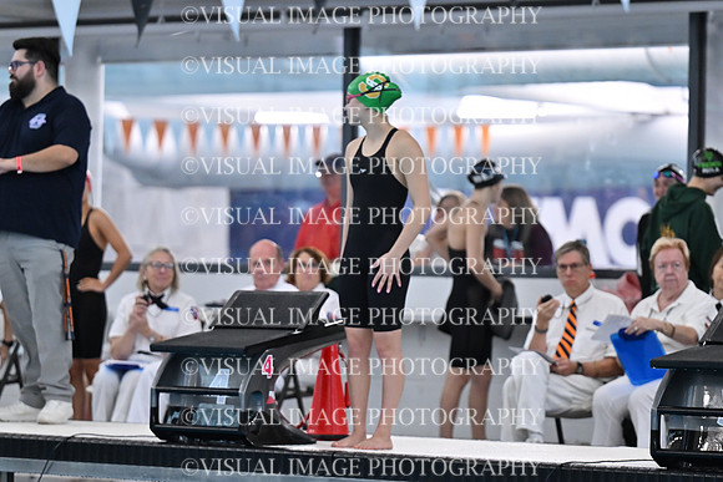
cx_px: 362
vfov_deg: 8.0
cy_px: 241
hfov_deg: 11.9
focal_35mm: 172
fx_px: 3455
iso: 1600
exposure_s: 1/1000
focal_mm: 115
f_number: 2.8
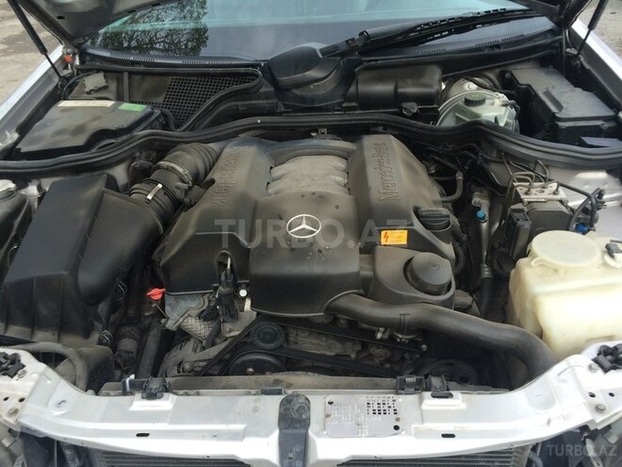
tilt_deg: -32.6
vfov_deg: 48.2
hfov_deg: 61.7
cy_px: 234
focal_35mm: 29
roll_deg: +1.6
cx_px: 311
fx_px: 521
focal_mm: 4.15
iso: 32
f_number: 2.2
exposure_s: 1/209
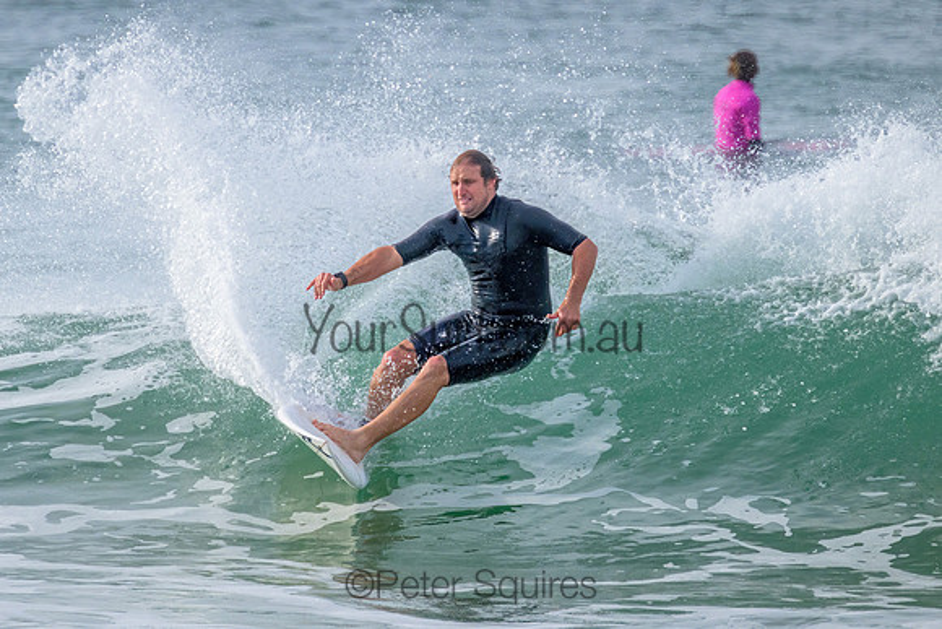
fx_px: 28809
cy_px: 316
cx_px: 424
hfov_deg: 1.9
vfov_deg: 1.2
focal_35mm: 1101
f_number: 11
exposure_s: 1/1600
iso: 1600
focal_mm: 800
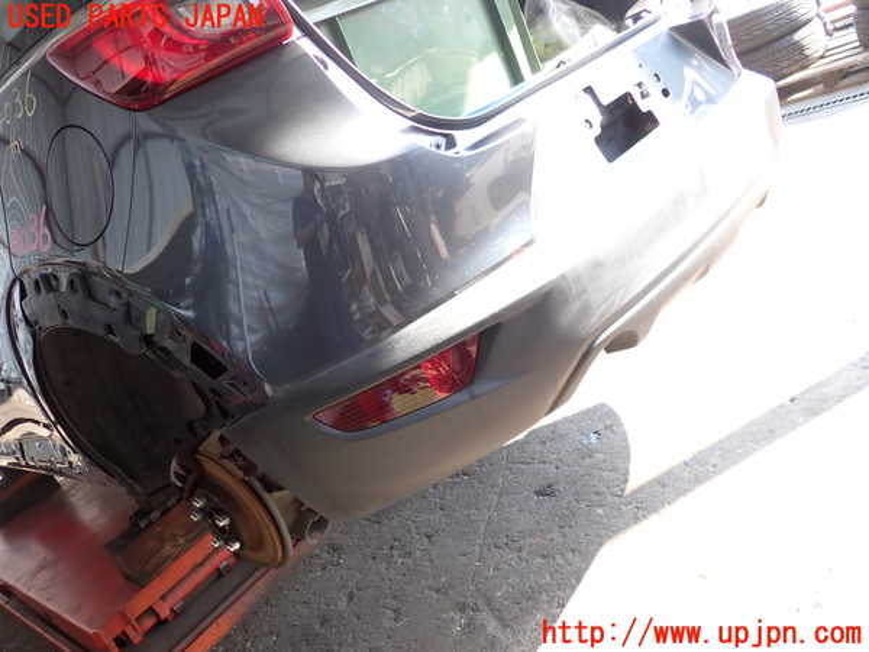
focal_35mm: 30
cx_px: 434
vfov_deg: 46.8
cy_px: 326
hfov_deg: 60.0
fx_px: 753
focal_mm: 5.4
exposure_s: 1/80
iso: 100
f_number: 2.3
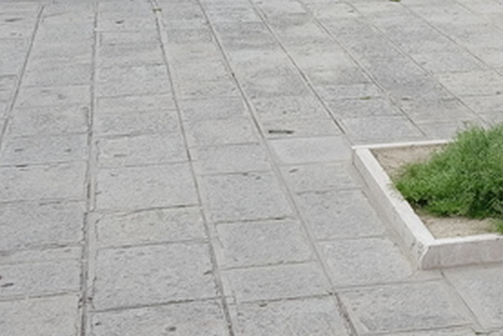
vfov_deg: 13.0
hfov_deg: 19.1
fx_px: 1412
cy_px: -137
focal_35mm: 101
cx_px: 603
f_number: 5.6
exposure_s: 1/220
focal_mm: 23
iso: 200
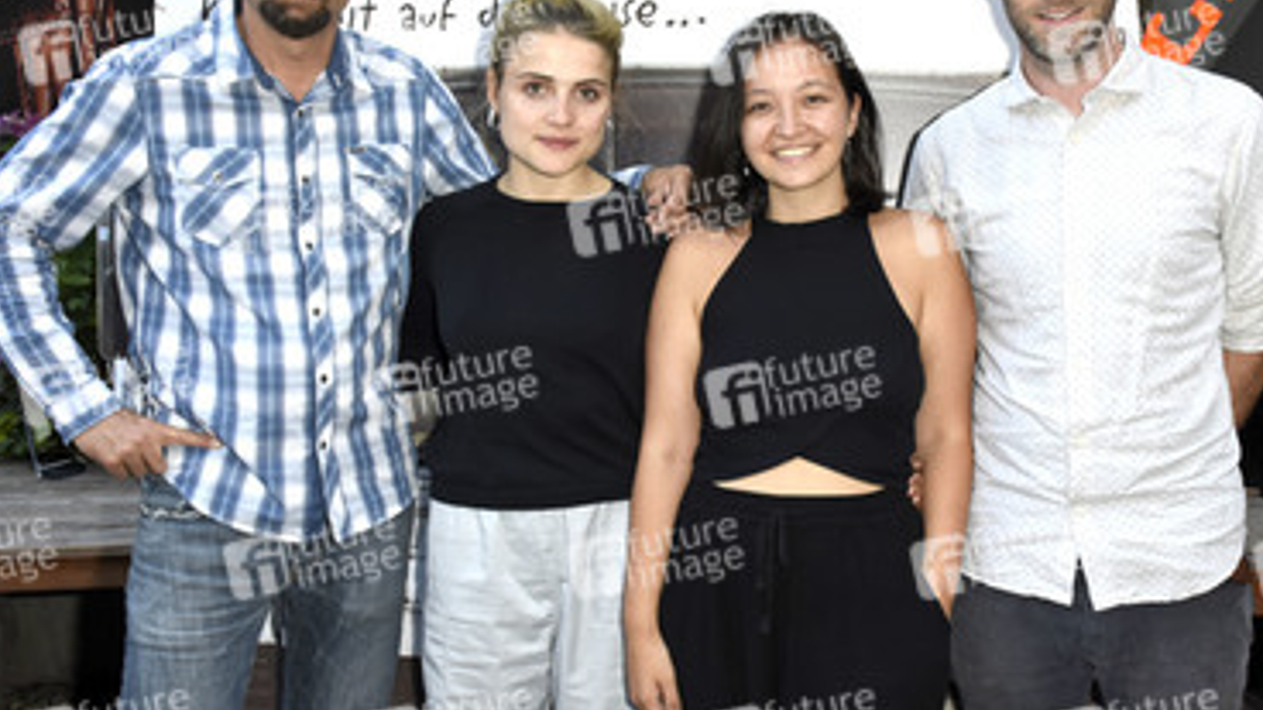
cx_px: 702
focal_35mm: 50
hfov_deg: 41.3
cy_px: 302
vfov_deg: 23.9
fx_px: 1674
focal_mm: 26
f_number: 6.3
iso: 800
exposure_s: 1/160
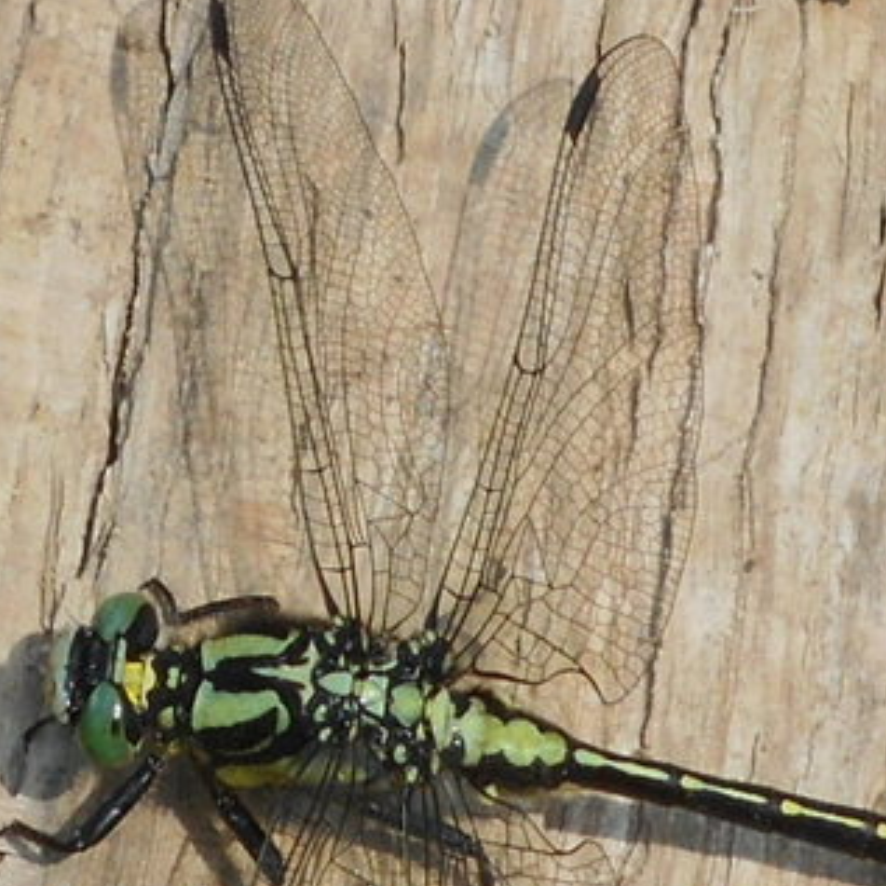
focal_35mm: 475
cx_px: 423
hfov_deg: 3.7
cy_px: 682
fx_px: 13755
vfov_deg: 3.7
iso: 80
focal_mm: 36
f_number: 6.6
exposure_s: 1/320
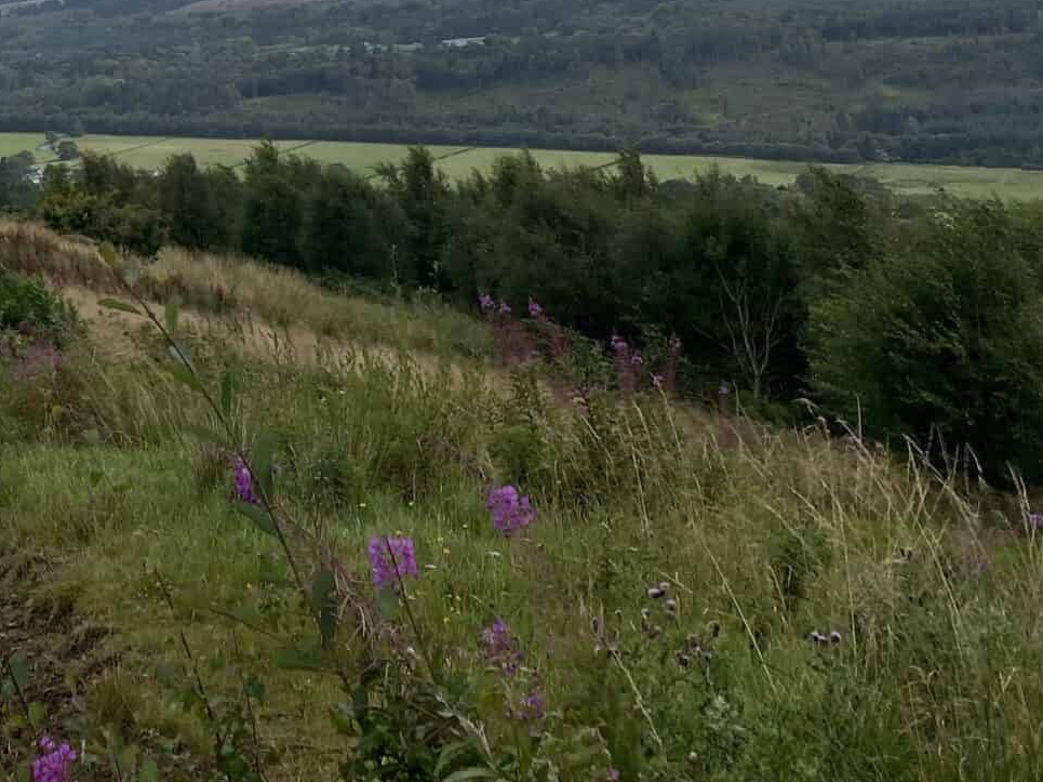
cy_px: -59
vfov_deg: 20.4
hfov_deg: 26.5
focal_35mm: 69
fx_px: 2078
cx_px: -34
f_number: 1.8
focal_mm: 4.25
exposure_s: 1/3610
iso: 32
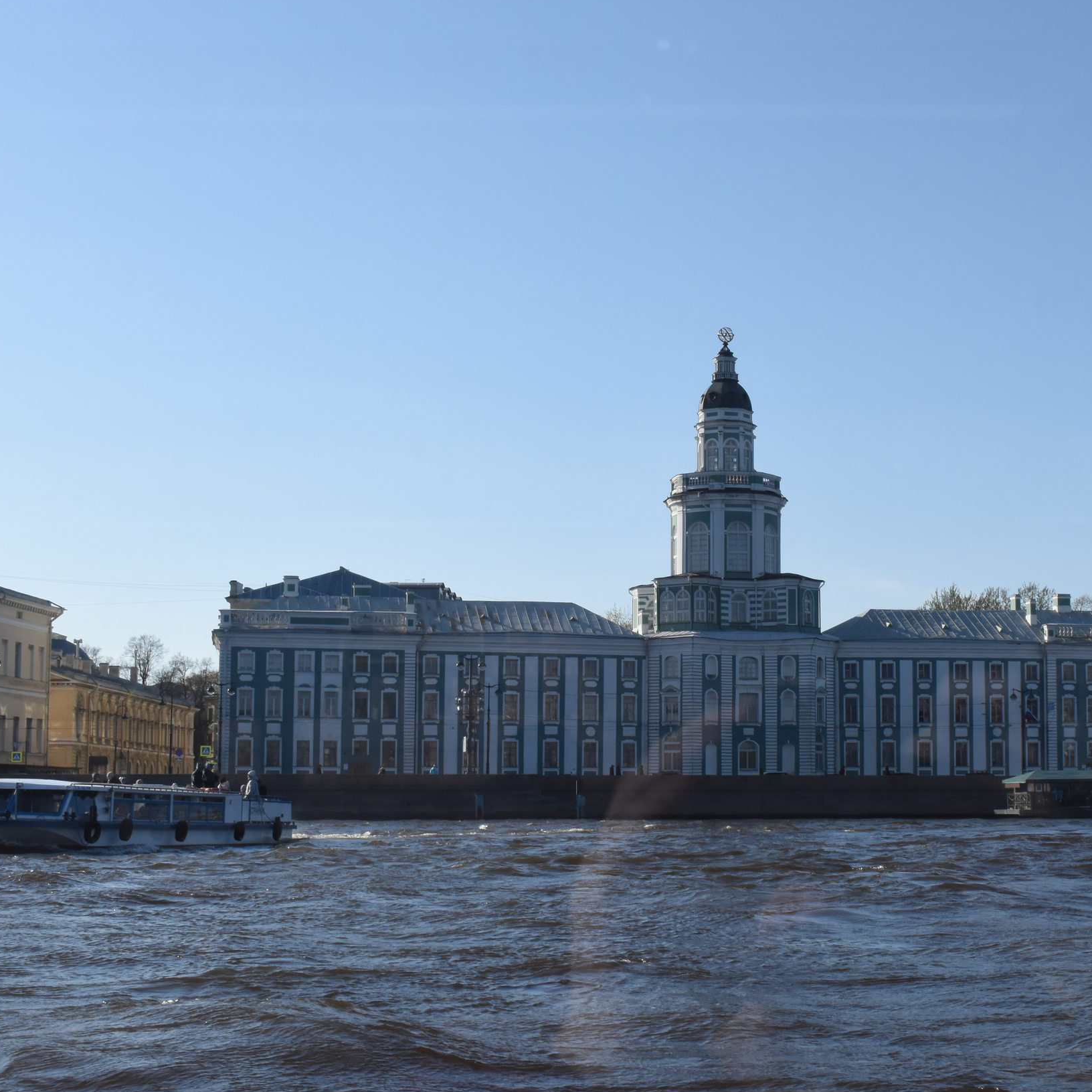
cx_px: 721
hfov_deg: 28.4
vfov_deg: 28.6
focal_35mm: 60
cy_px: 552
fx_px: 2141
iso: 800
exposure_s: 1/640
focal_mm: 30
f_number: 13
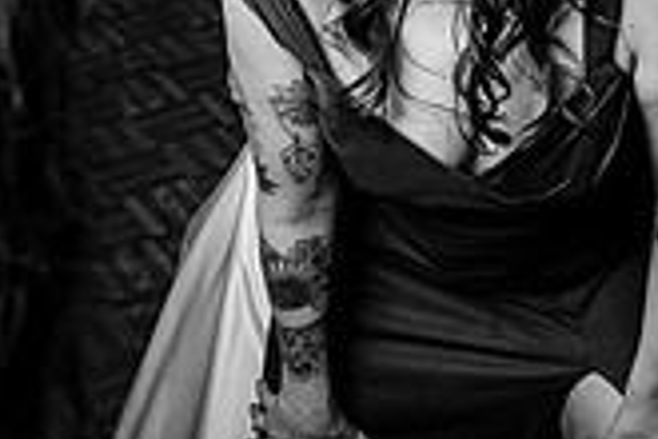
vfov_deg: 13.2
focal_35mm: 99
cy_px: -168
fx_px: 1809
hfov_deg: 20.6
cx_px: 400
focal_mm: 27
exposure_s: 1/200
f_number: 5.6
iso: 2000
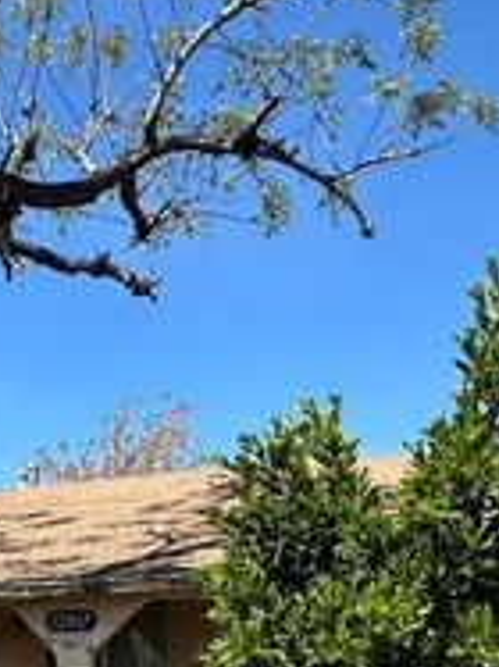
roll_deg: +0.6
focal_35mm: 48
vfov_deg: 36.4
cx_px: 114
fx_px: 924
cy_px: 638
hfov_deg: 29.7
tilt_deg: +0.4
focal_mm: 2.22
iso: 40
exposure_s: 1/1208
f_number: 2.2
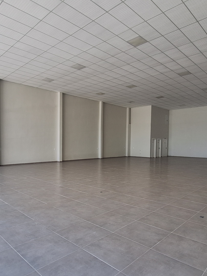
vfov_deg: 73.6
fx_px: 183
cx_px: 98
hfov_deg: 58.8
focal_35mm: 23
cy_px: 157
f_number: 2.2
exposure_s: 1/60
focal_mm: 1.74
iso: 50
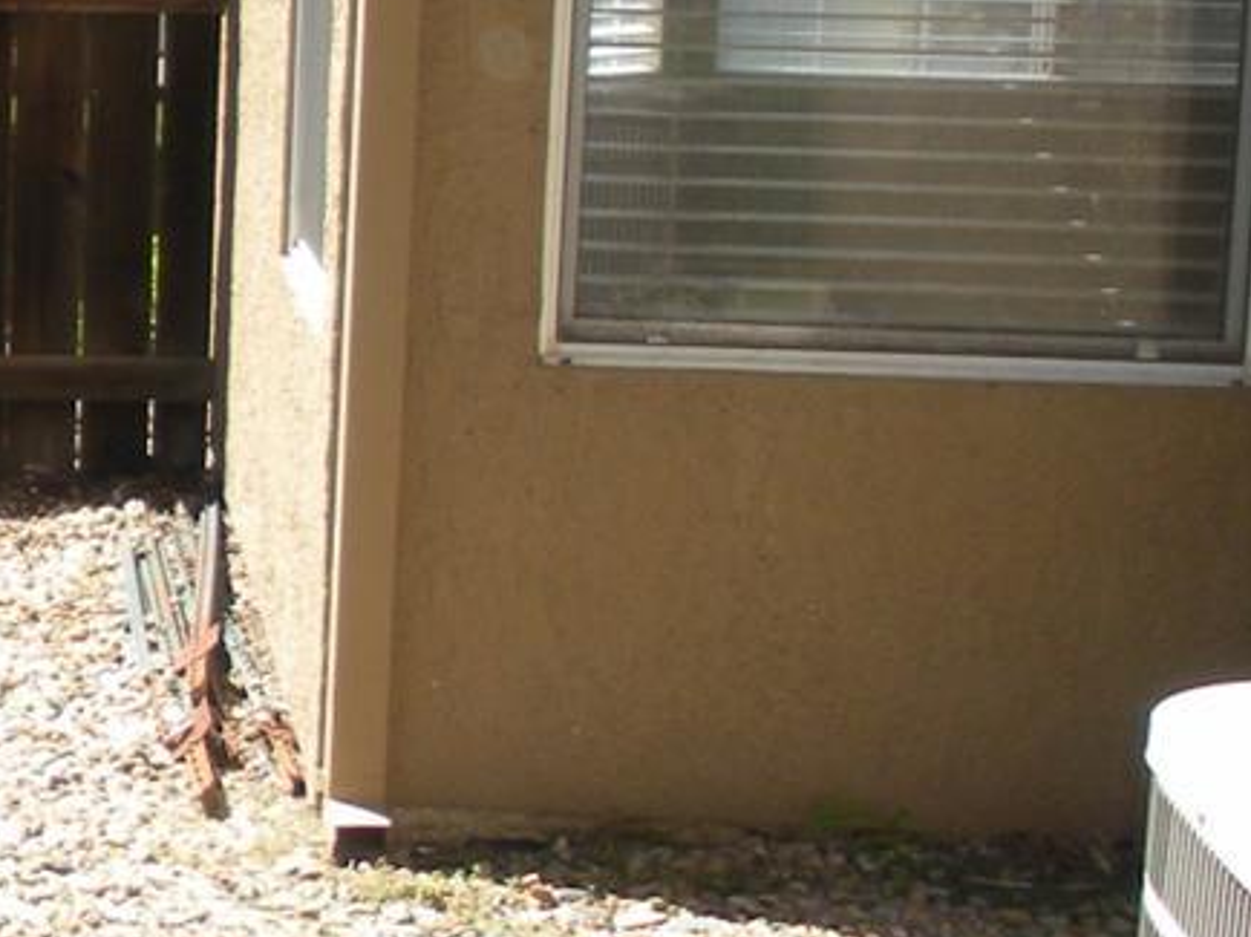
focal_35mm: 121
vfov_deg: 12.2
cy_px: 280
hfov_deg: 15.2
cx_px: -542
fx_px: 4370
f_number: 3.5
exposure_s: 1/318
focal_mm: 6.3
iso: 92
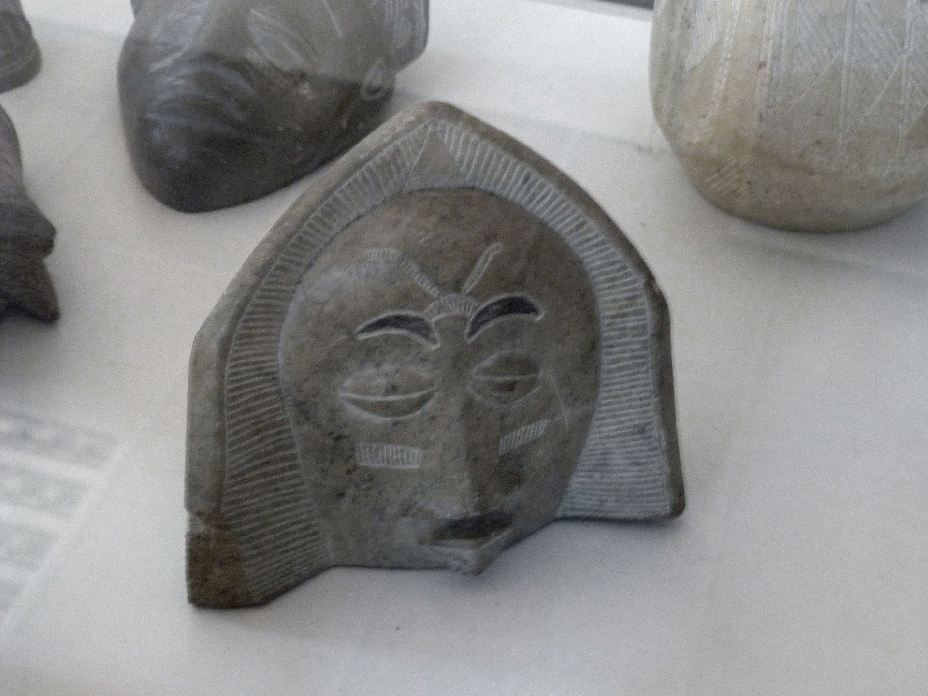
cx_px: 464
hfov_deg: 33.2
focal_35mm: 58
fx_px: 1555
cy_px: 348
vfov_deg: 25.2
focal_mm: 10.3
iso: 400
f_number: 4.7
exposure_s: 1/6
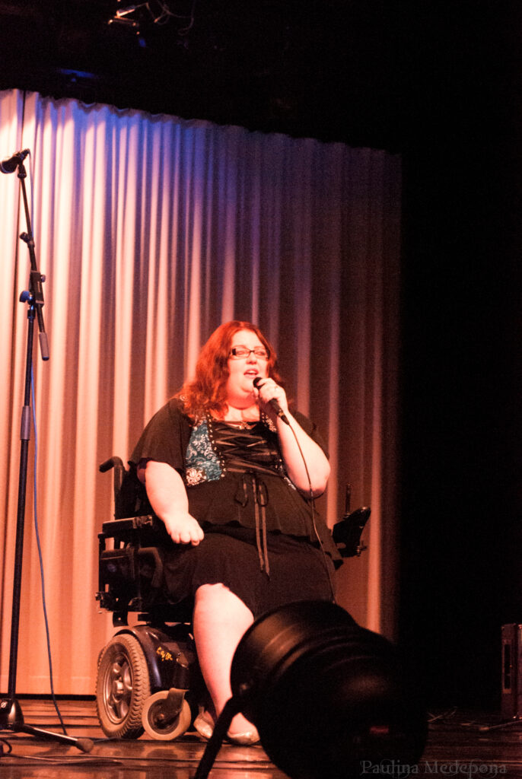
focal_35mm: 82
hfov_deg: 16.6
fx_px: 1788
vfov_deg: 24.6
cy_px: 390
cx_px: 261
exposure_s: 1/100
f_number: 5.6
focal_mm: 55
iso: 3200
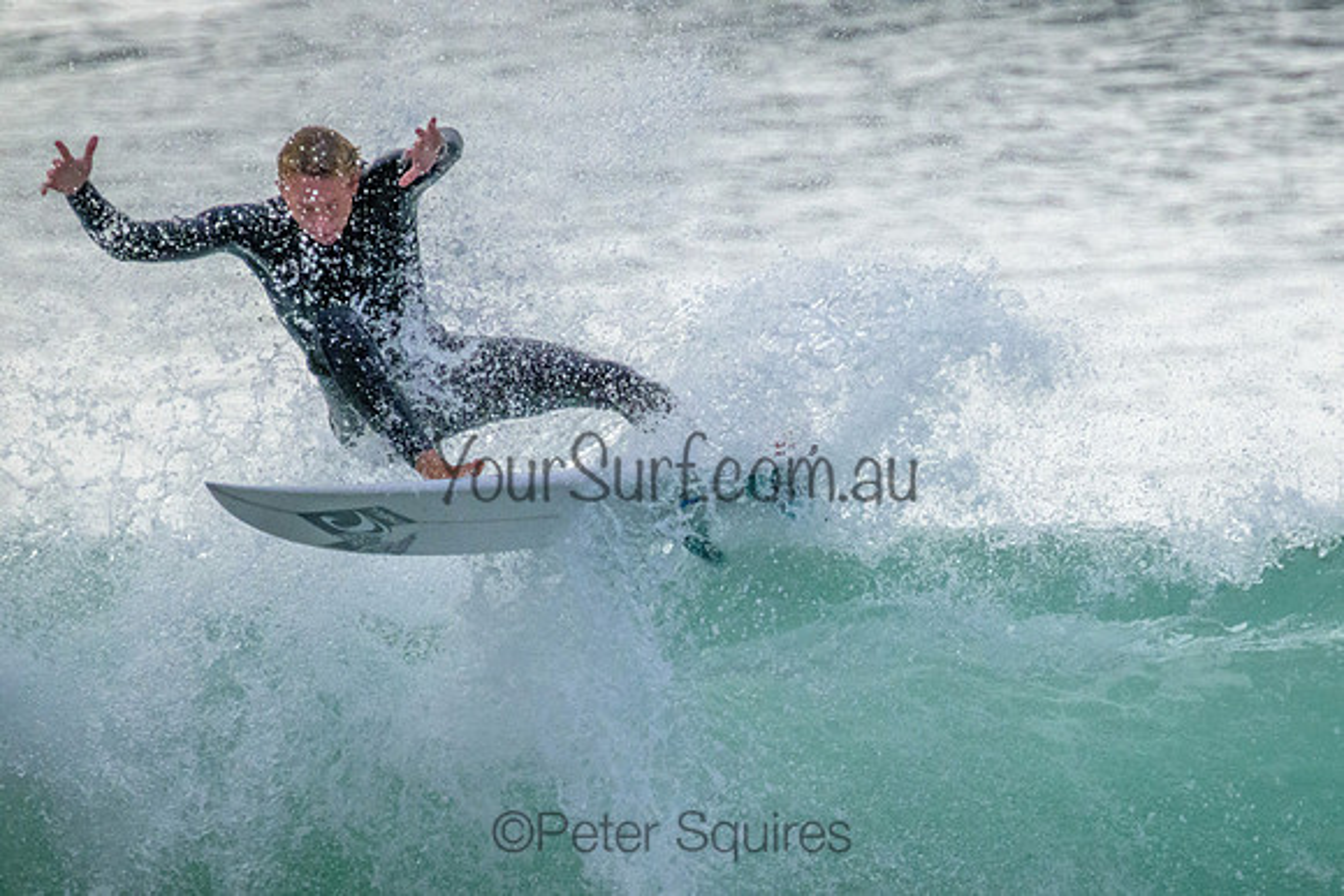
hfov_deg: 1.9
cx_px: 913
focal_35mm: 1087
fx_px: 40572
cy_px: 608
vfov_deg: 1.3
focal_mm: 800
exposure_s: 1/2000
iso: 5600
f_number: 11
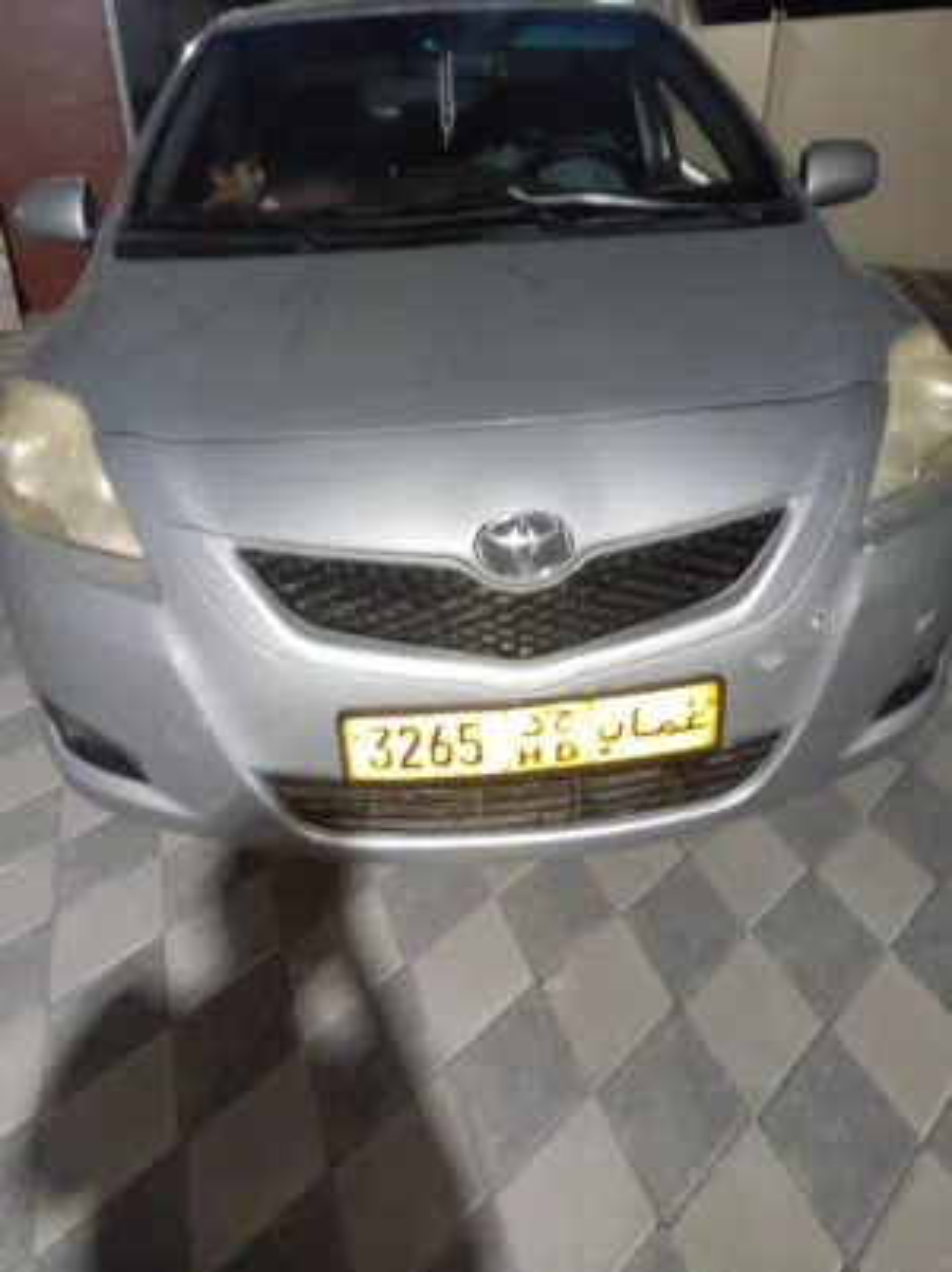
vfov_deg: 65.4
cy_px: 636
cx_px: 476
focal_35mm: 27
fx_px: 992
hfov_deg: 51.3
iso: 3277
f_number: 1.8
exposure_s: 1/14.3
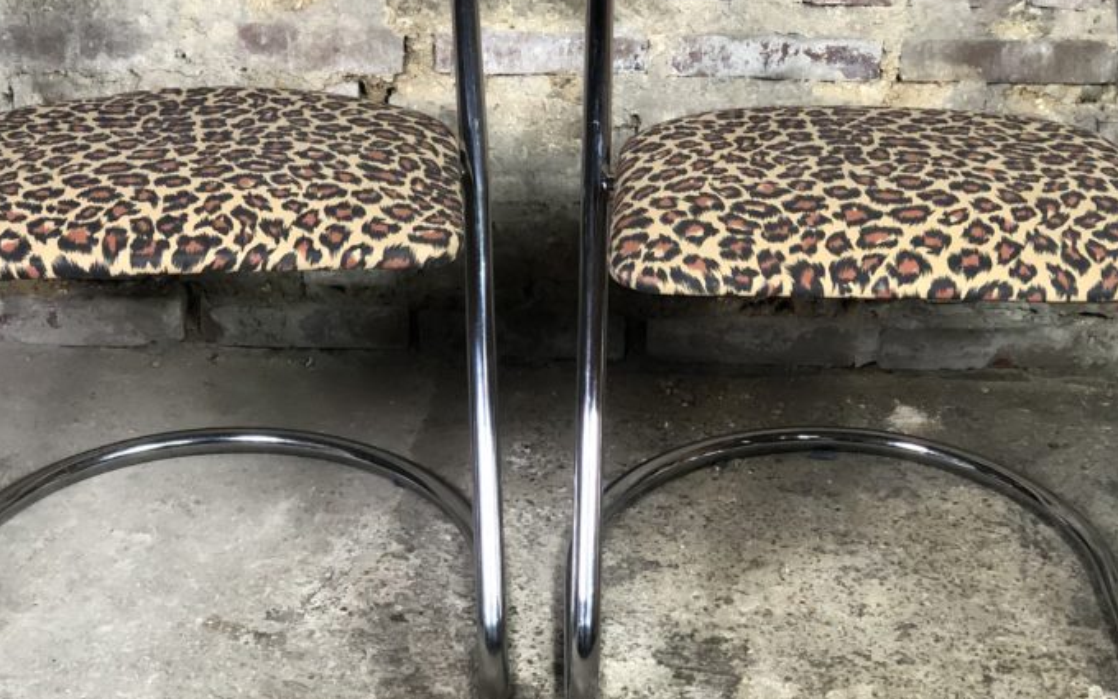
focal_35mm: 83
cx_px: 574
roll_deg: -0.1
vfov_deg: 15.7
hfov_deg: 24.9
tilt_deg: -25.3
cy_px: 211
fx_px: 2529
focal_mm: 6
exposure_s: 1/25
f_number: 2.4
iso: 125
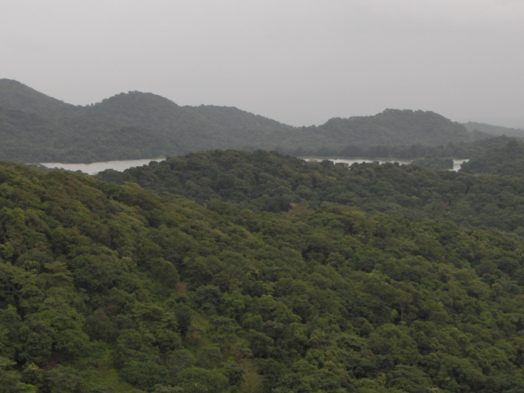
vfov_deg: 15.2
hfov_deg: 20.2
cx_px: 271
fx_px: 1468
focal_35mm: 97
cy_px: 202
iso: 100
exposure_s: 1/139
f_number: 3.9
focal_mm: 17.5
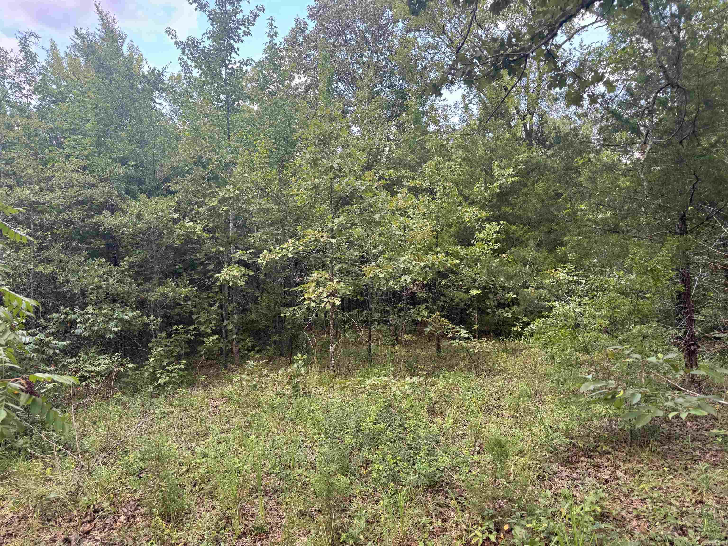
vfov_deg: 56.8
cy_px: 273
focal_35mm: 24
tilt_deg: -2.0
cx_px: 364
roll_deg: +0.2
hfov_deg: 71.6
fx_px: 505
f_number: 1.78
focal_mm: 6.76
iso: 80
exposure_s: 1/121
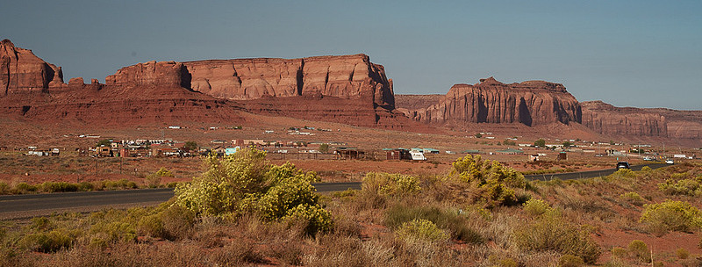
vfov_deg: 9.5
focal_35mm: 92
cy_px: 80
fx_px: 1599
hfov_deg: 24.8
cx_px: 351
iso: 400
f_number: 14
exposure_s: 1/320
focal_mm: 82
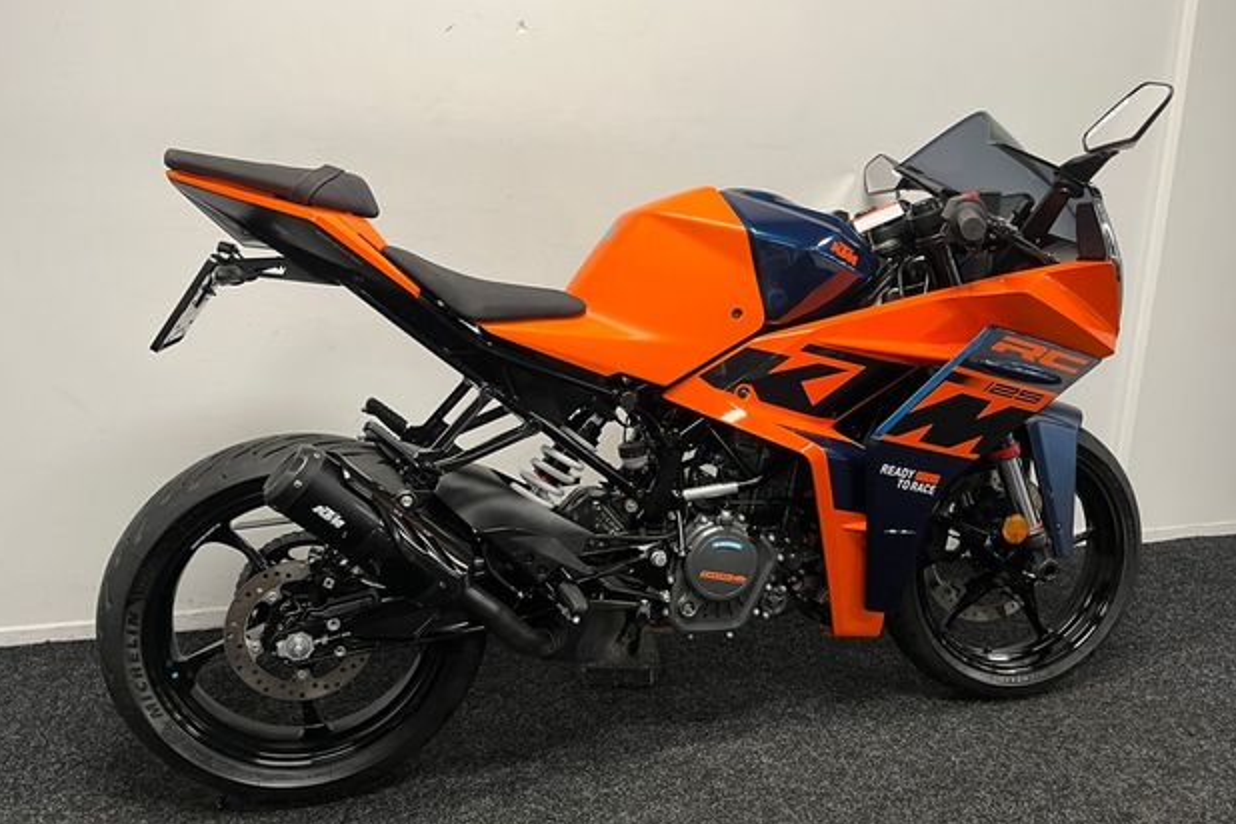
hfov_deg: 65.5
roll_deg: -0.1
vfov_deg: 46.4
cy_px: 410
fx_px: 961
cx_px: 628
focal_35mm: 28
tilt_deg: -14.9
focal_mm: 5.1
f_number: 1.6
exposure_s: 1/50
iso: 100
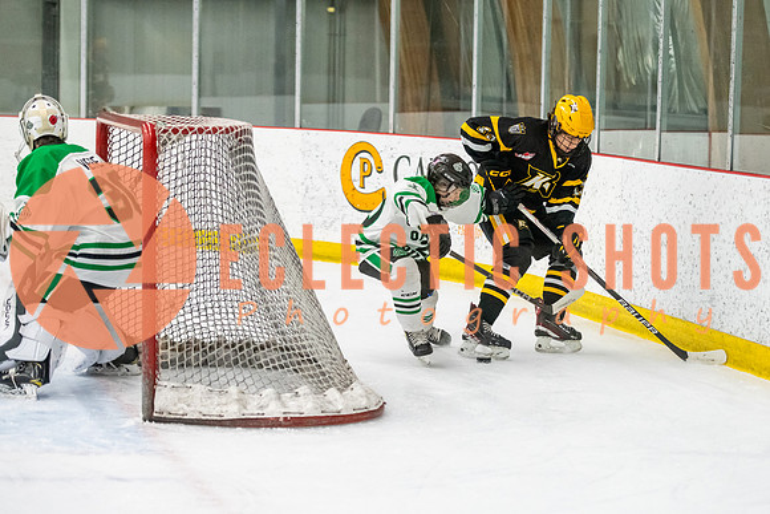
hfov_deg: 16.0
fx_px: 2733
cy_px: 257
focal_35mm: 128
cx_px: 517
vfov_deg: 10.7
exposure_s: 1/800
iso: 4000
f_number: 2.8
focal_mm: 92
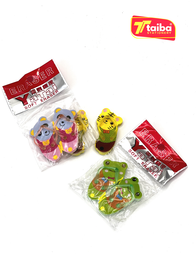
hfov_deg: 19.1
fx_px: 581
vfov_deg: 25.3
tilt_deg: -64.5
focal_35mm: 77
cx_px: 98
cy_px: 131
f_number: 2.8
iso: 32
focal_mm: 9
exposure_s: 1/382
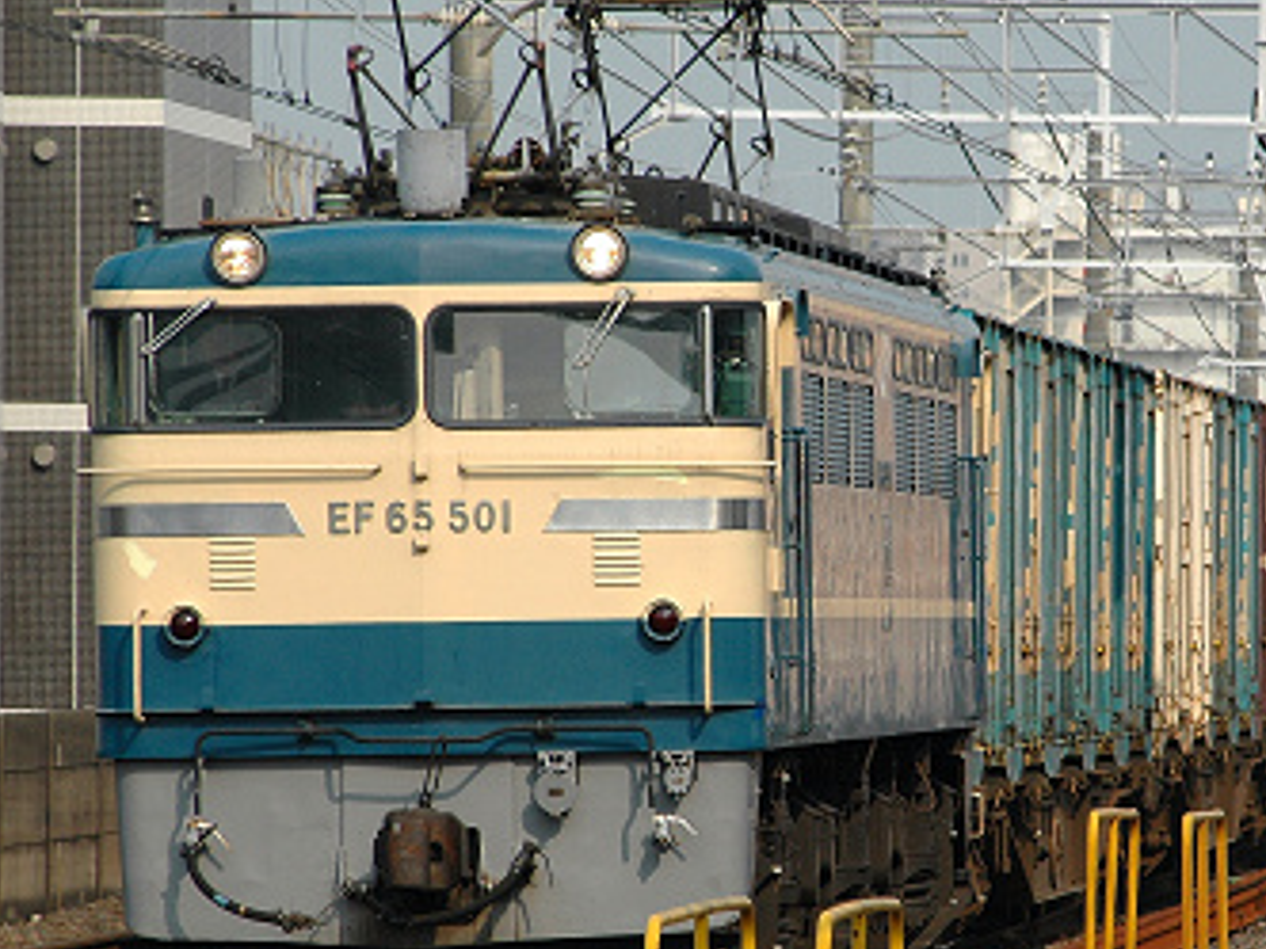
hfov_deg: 4.8
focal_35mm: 417
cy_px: 486
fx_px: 15251
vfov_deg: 3.6
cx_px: 869
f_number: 7.1
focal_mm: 200
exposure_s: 1/640
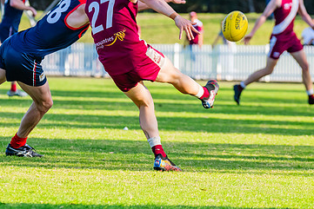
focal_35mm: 417
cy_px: 53
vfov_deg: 3.3
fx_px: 3638
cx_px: 163
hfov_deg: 4.9
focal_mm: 210
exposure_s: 1/1250
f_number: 6.3
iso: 800
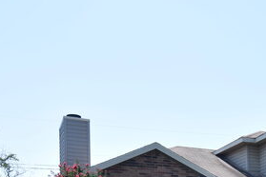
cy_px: 234
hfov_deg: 34.0
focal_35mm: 52
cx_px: 276
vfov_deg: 22.8
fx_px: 387
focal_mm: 13
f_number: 8
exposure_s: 1/250
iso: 125
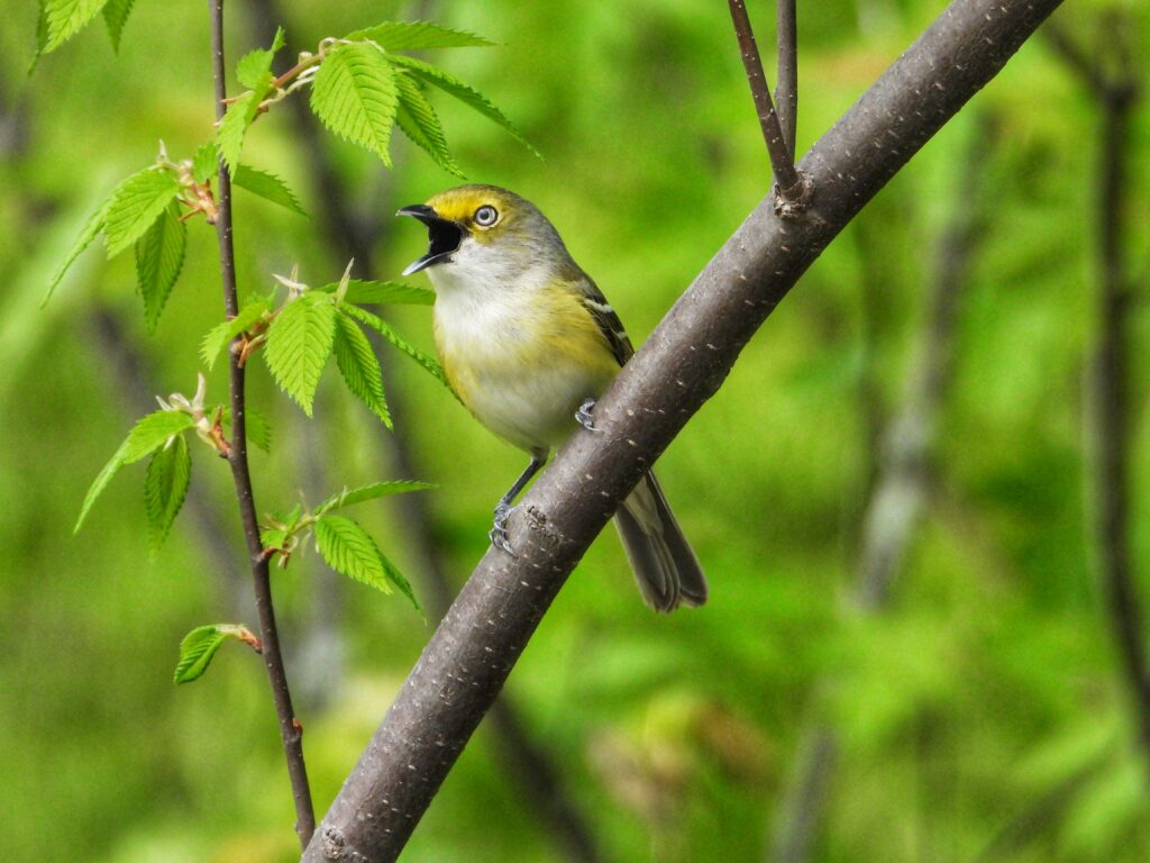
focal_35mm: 800
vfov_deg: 1.9
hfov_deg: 2.5
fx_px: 26577
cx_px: 575
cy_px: 432
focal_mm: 144
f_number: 5.6
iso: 800
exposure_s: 1/1250
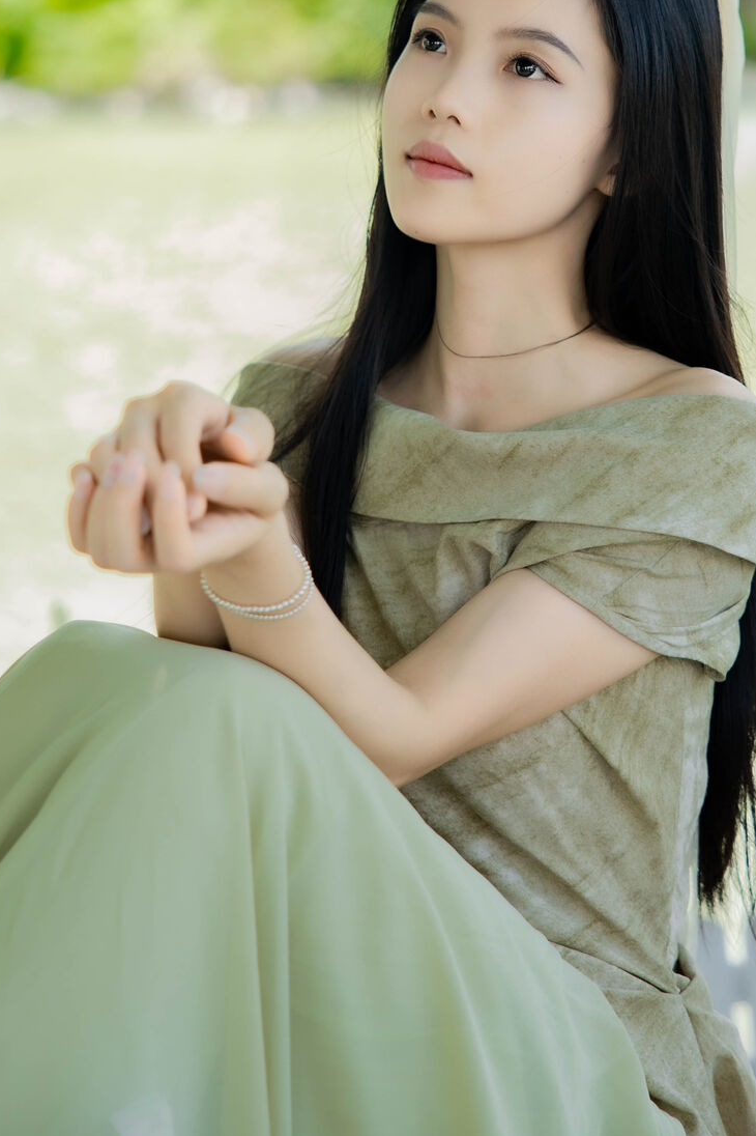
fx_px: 3625
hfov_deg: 11.9
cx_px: 415
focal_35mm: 115
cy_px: 266
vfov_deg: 17.7
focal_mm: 70
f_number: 2.8
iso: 100
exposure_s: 1/250
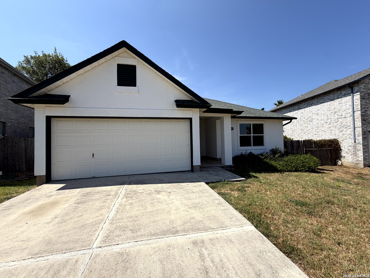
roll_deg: +1.5
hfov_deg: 102.1
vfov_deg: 85.7
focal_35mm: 14
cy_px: 139
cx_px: 185
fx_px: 150
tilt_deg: +0.7
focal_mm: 2.22
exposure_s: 1/1087
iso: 20
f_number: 2.2
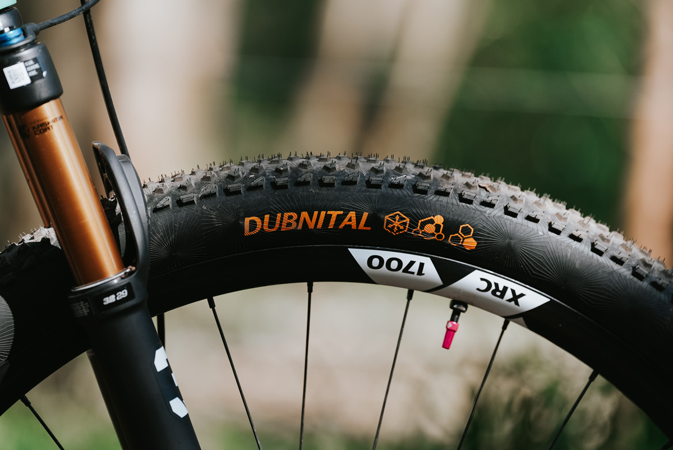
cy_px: 225
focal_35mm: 200
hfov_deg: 10.3
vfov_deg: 6.9
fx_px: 3741
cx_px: 336
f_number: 3.5
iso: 160
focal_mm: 200
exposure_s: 1/800
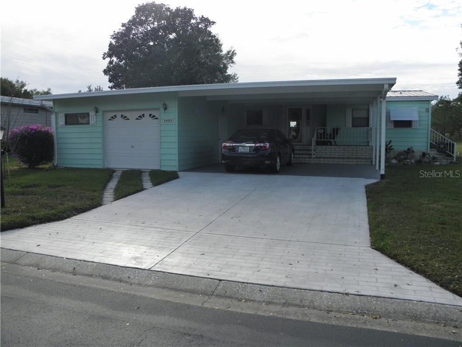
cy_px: 174
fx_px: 374
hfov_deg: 63.4
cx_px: 231
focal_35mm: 28
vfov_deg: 49.7
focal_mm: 5
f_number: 7
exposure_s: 1/200
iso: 160
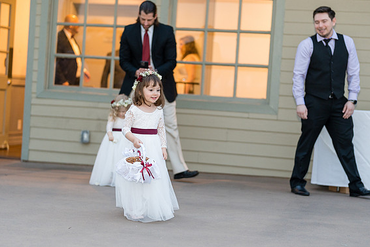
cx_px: 189
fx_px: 792
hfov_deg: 26.3
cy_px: 121
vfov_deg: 17.7
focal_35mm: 77
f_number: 1.2
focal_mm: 50
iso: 320
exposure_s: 1/250
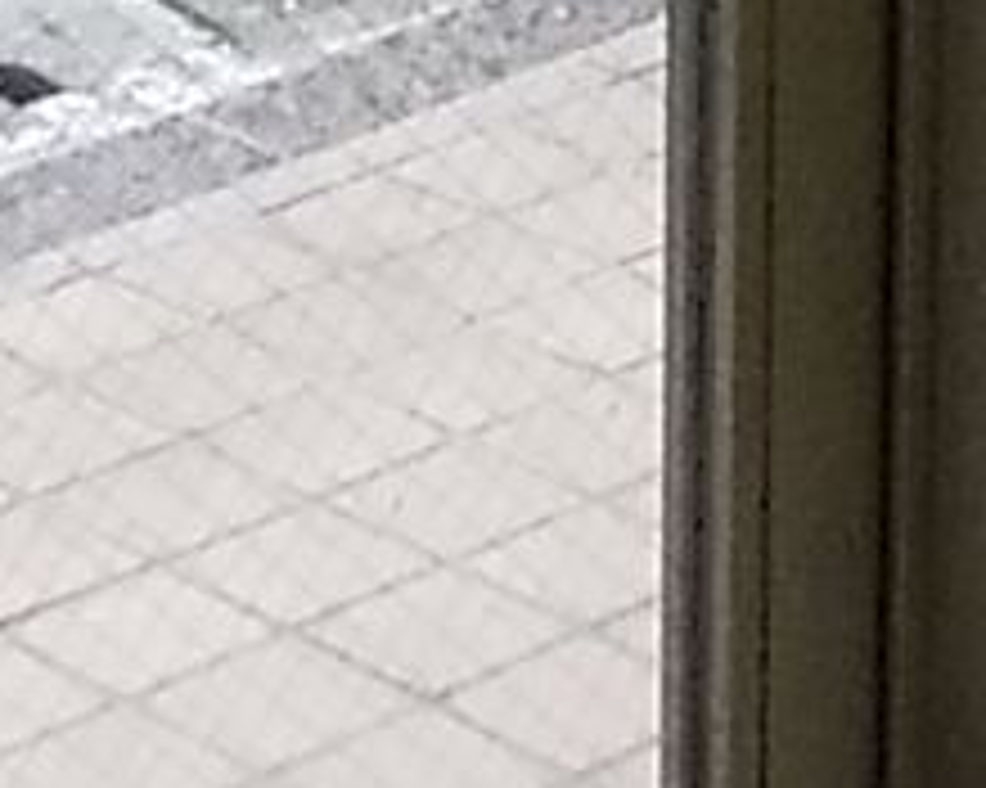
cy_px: -1644
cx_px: 554
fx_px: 5834
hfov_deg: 9.7
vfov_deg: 6.9
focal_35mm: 200
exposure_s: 1/200
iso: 200
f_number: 2.7
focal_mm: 4
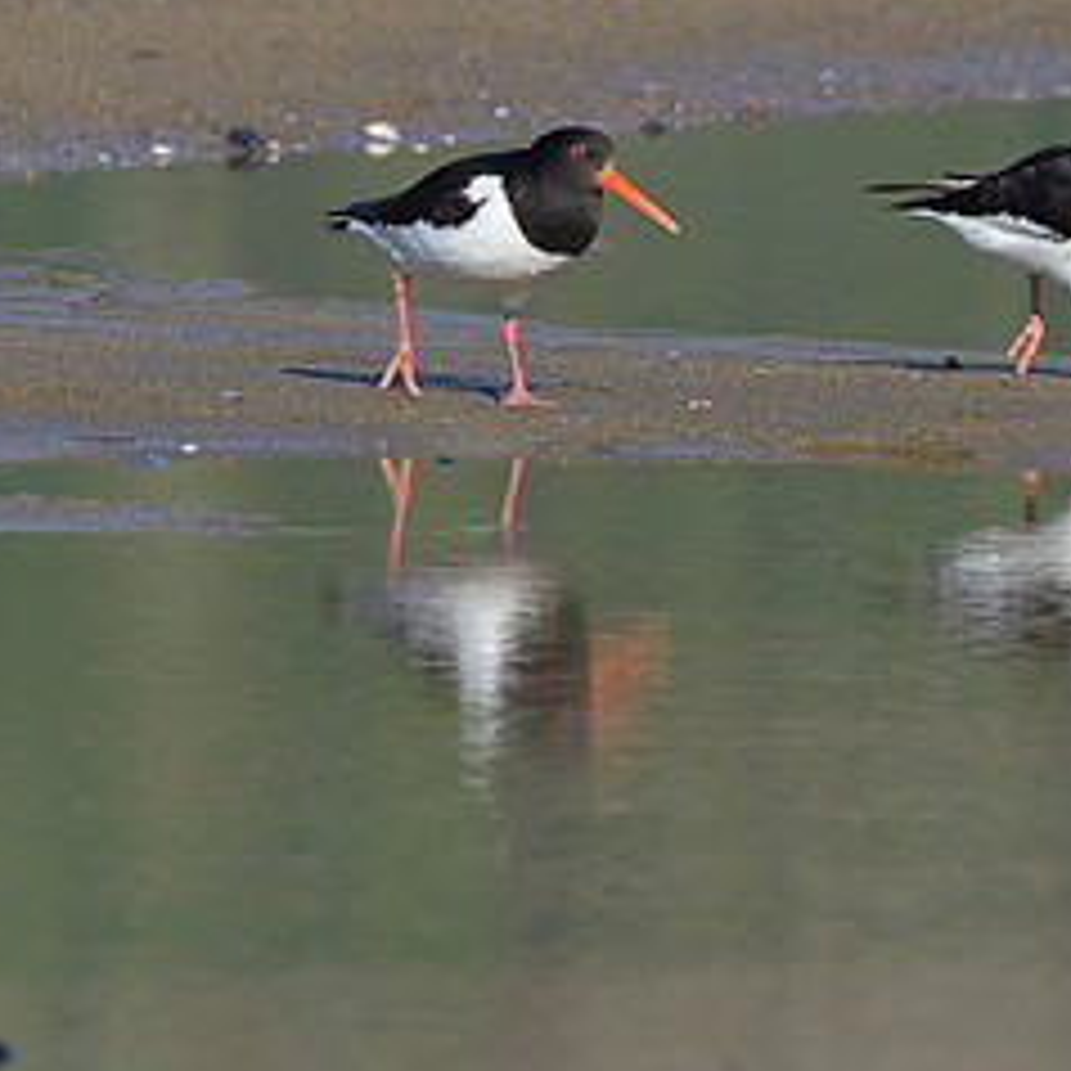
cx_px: 756
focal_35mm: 1033
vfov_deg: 1.7
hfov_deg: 1.7
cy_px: 248
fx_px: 36159
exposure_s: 1/1250
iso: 800
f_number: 13
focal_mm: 500
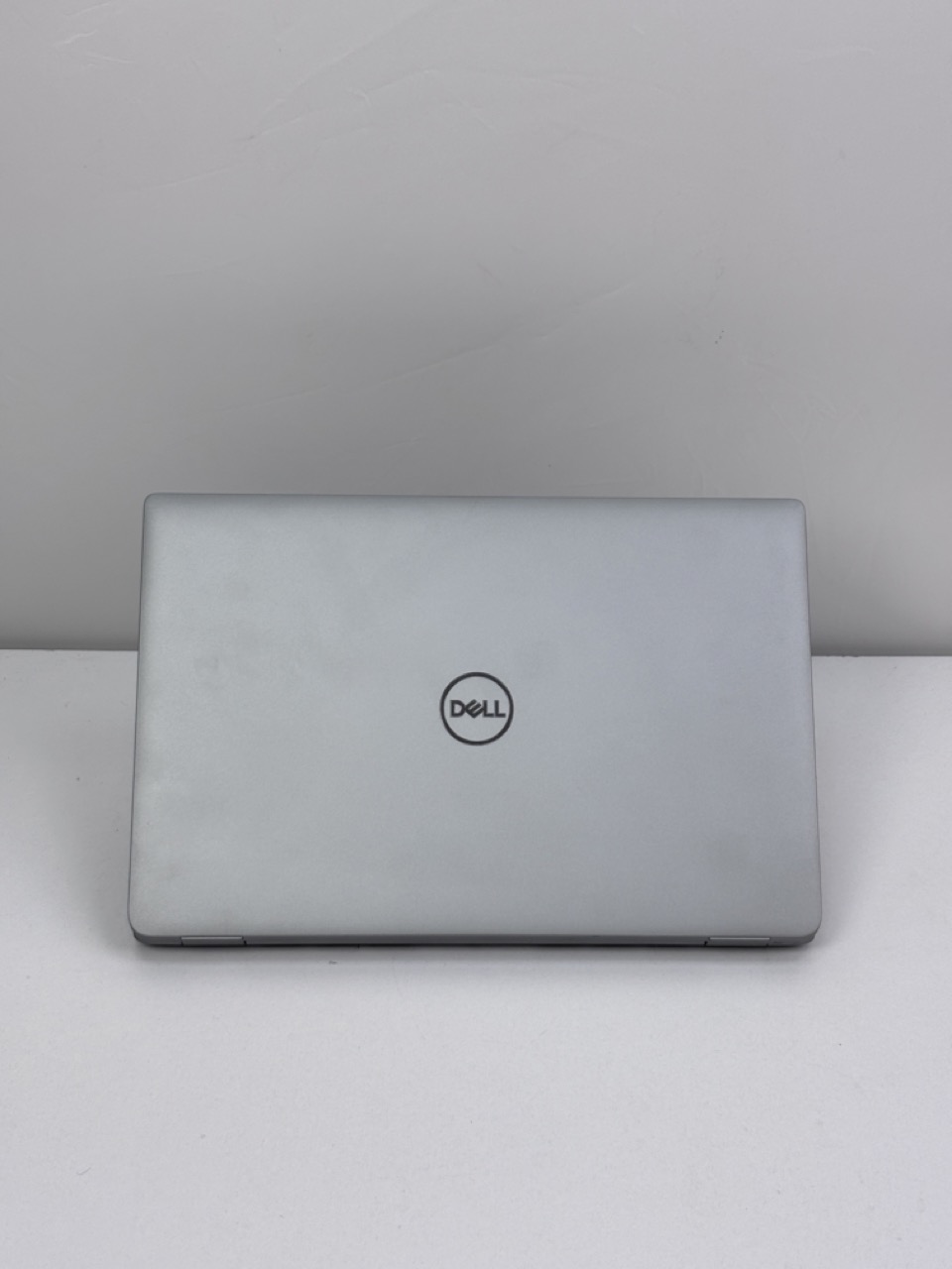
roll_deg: -1.8
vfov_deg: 36.8
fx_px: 1907
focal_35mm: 52
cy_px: 634
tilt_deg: -33.8
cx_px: 476
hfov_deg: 28.0
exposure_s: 1/348
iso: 32
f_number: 1.6
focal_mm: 5.96
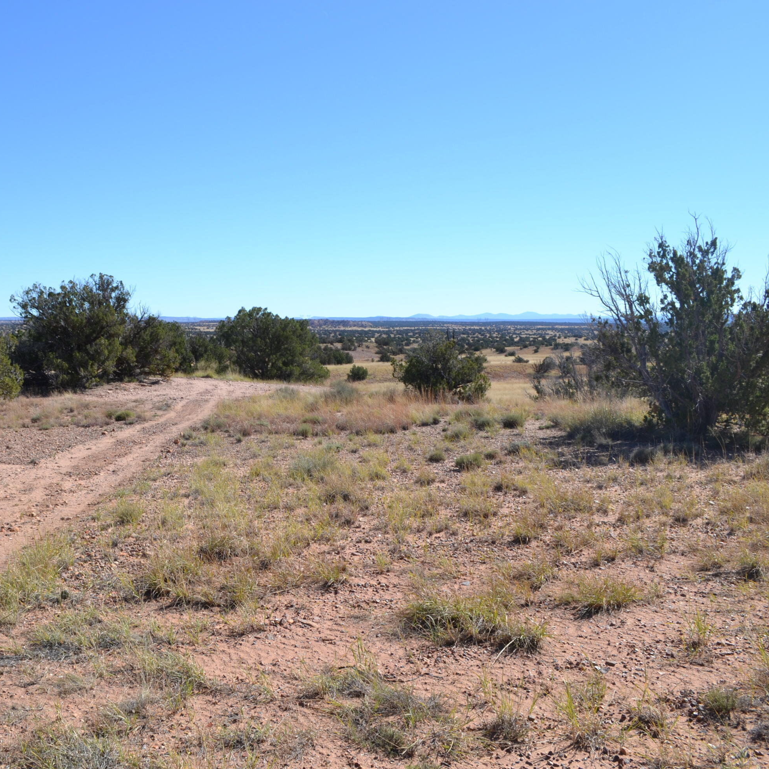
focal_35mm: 35
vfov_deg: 47.2
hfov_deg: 46.6
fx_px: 880
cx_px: 269
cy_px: 388
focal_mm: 18
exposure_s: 1/250
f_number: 8
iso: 100
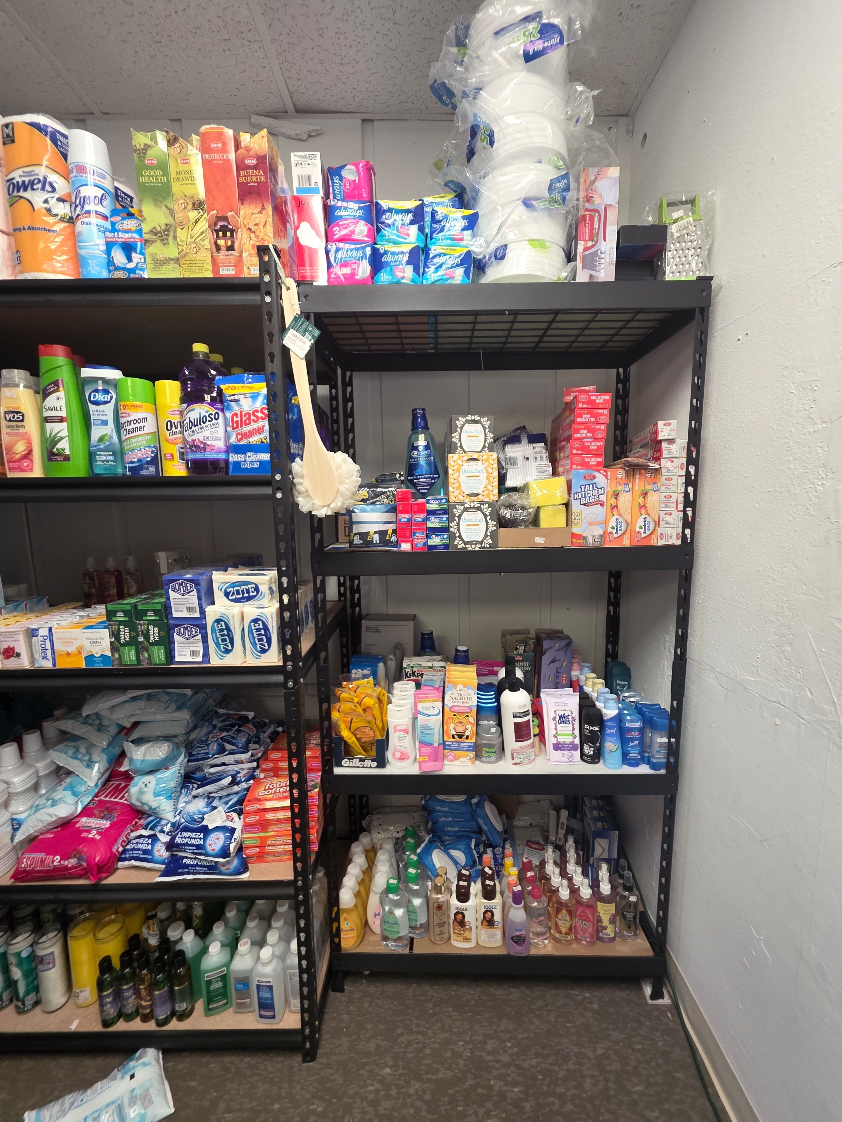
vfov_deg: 106.2
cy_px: 561
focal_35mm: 13
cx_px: 421
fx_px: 422
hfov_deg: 89.9
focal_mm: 2.2
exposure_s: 1/60
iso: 160
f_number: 1.9
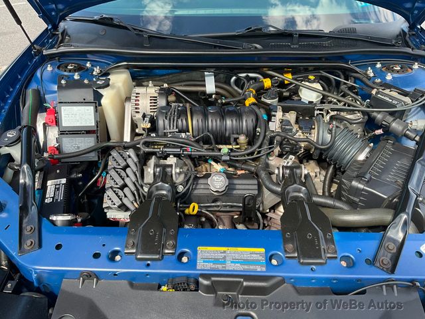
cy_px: 160
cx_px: 212
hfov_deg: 61.7
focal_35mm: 29
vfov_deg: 48.2
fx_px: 356
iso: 20
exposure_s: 1/230
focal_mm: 3
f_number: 1.8
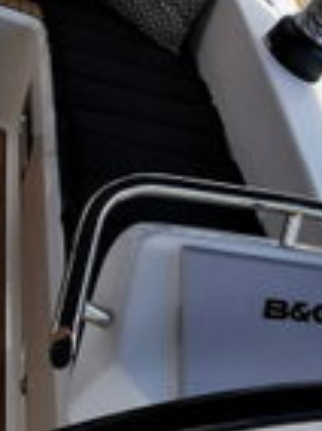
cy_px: 234
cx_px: 273
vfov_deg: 39.7
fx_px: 597
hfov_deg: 29.3
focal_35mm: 48
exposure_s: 1/912
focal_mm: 2.26
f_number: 2.2
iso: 50
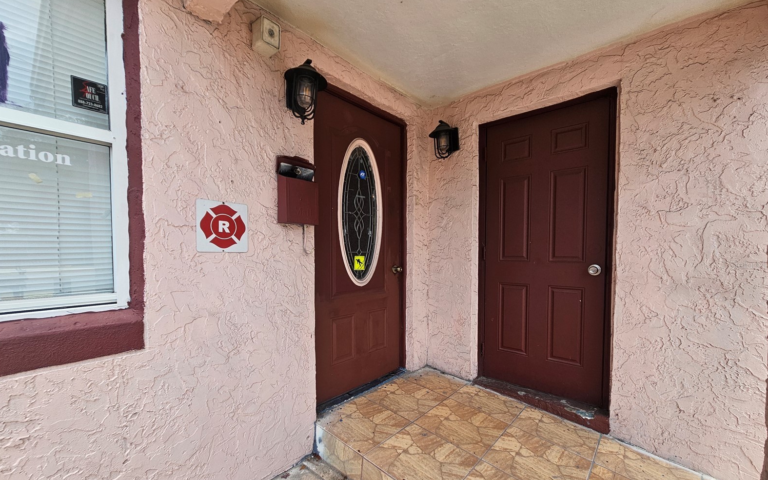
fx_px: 293
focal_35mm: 14
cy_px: 264
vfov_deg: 78.4
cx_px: 386
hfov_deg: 105.3
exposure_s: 1/1000
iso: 50
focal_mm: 2.2
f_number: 2.2
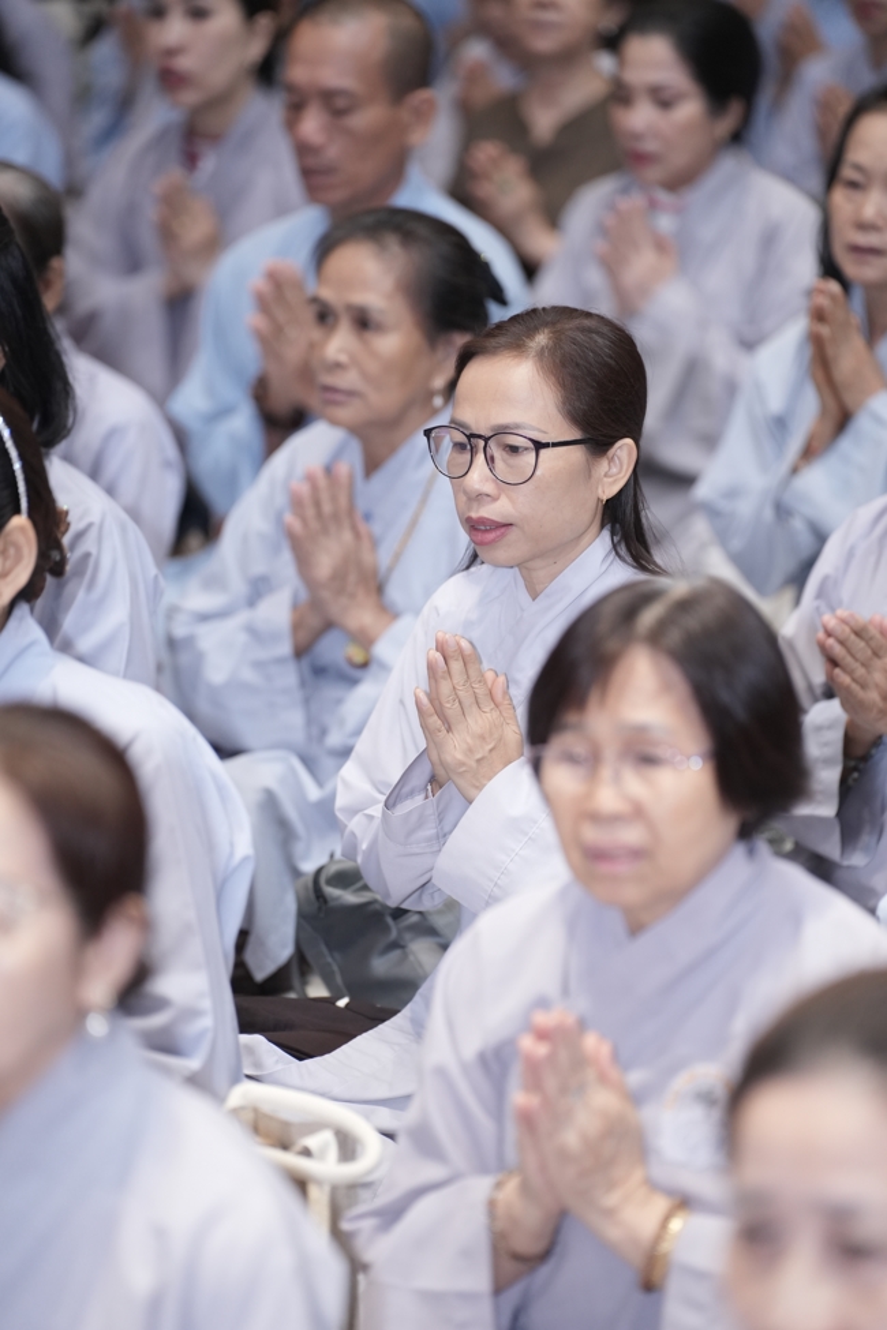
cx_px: 444
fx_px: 5543
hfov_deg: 9.1
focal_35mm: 150
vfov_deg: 13.7
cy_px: 665
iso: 2000
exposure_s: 1/200
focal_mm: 150
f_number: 2.8
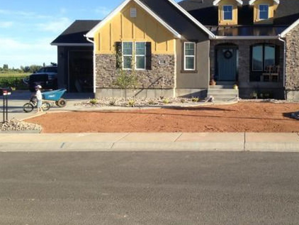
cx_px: 205
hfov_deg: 37.7
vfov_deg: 29.0
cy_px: 85
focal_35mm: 50
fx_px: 432
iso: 50
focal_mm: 4.12
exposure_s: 1/861
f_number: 2.4
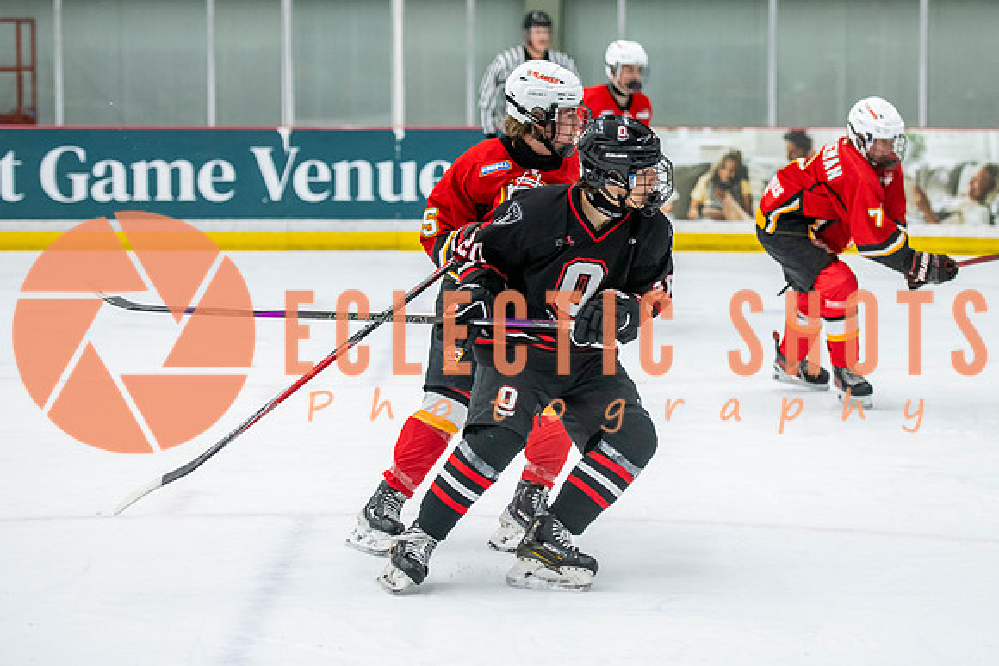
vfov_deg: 11.6
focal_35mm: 119
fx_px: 3292
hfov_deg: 17.2
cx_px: 570
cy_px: 318
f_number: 3.2
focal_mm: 92
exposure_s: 1/640
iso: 2000
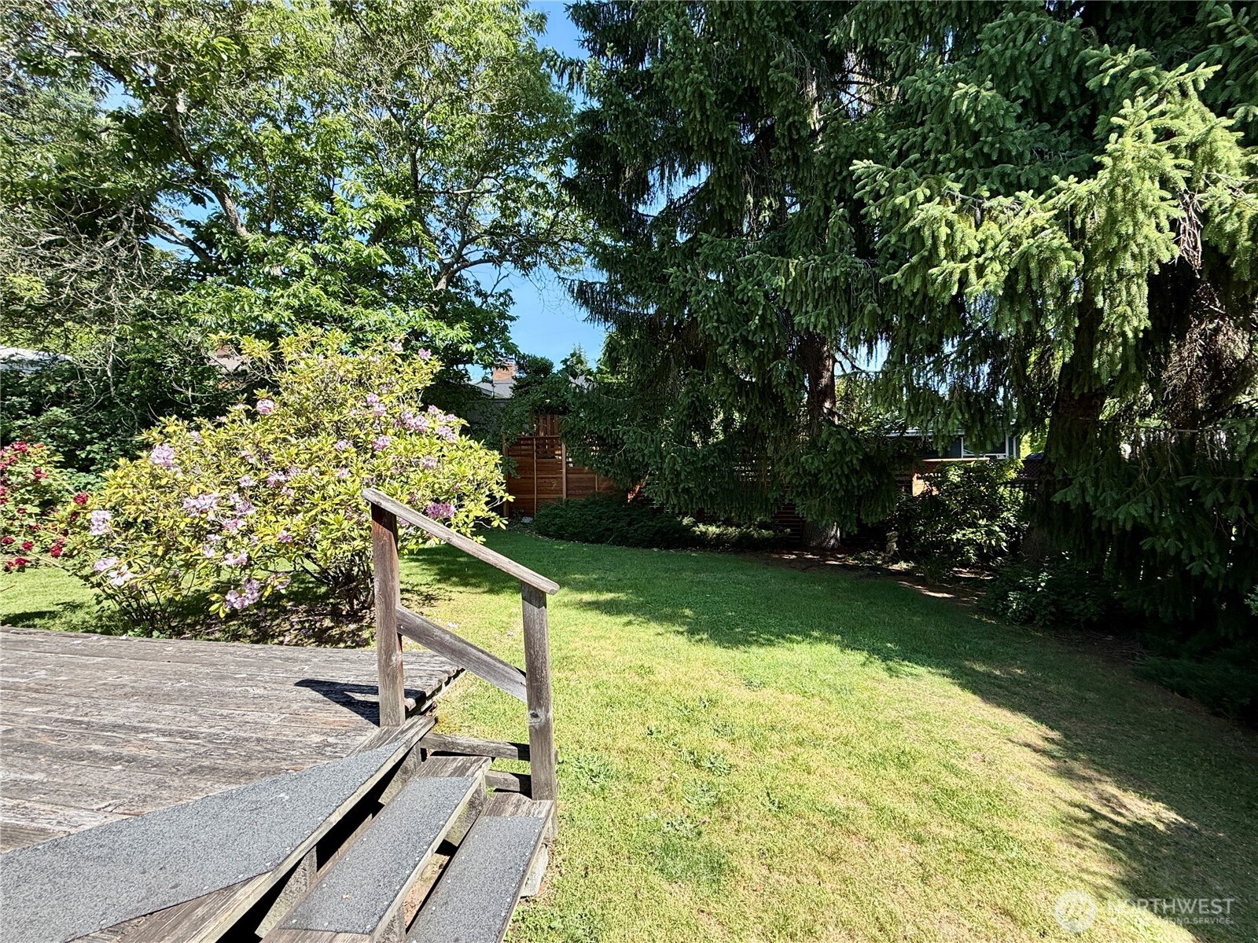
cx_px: 629
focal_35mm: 14
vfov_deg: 85.7
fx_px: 509
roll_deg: +0.0
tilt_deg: -2.0
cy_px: 472
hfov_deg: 102.1
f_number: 2.2
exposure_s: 1/502
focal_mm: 2.22
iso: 50
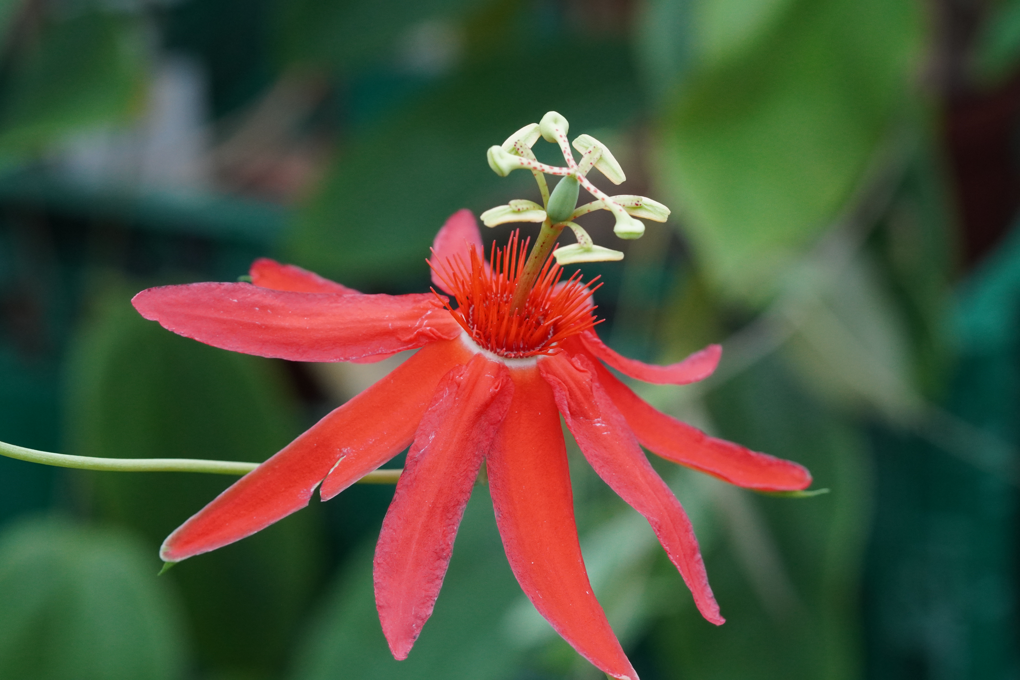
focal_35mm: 135
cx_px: 510
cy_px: 340
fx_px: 3825
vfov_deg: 10.2
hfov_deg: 15.2
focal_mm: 90
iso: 1600
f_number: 8
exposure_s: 1/250
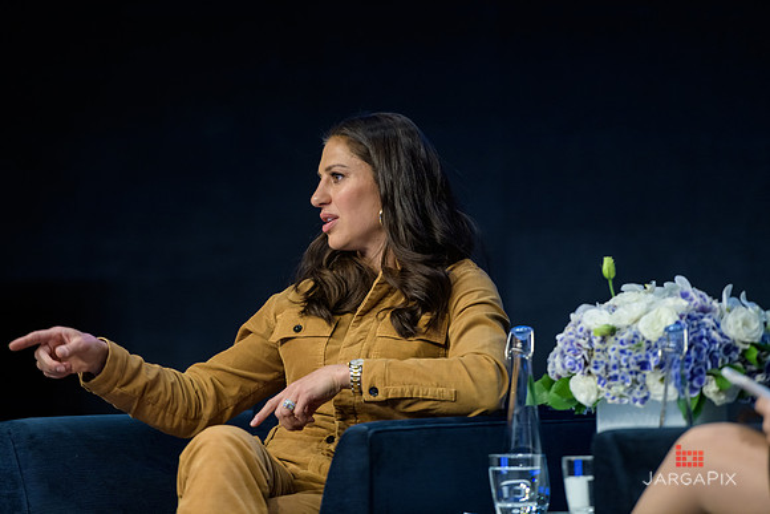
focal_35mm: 200
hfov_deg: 10.3
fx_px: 4279
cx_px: 385
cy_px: 257
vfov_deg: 6.9
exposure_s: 1/200
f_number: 3.2
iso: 1600
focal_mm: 200
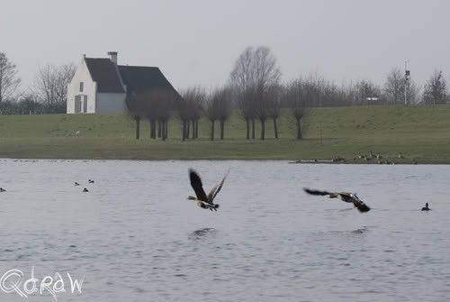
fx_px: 1408
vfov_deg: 12.2
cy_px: 151
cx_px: 225
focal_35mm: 112
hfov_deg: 18.2
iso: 100
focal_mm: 75
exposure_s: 1/250
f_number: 11
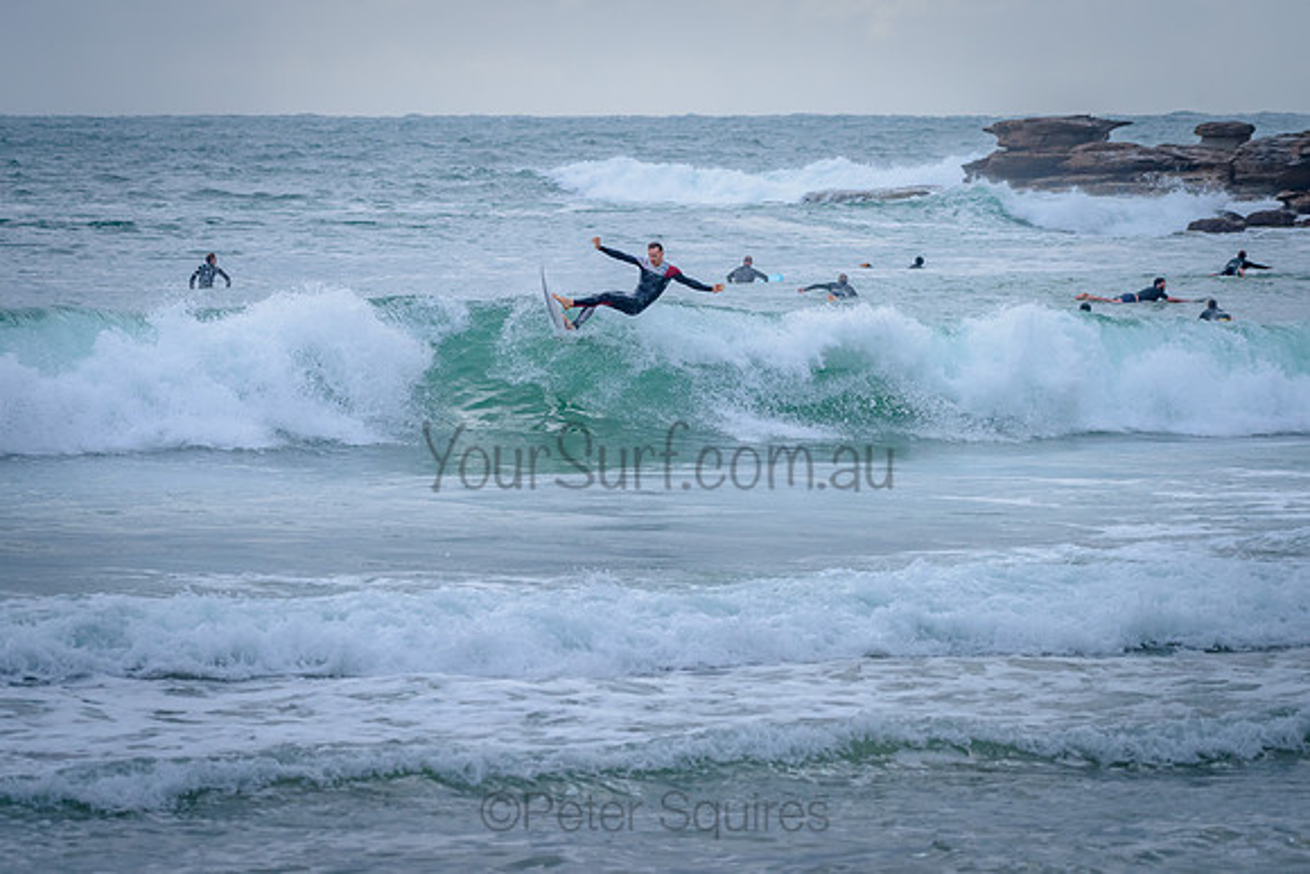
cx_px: 612
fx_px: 8923
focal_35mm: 245
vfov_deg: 5.6
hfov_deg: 8.4
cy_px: 343
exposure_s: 1/2000
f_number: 7.1
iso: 800
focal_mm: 200
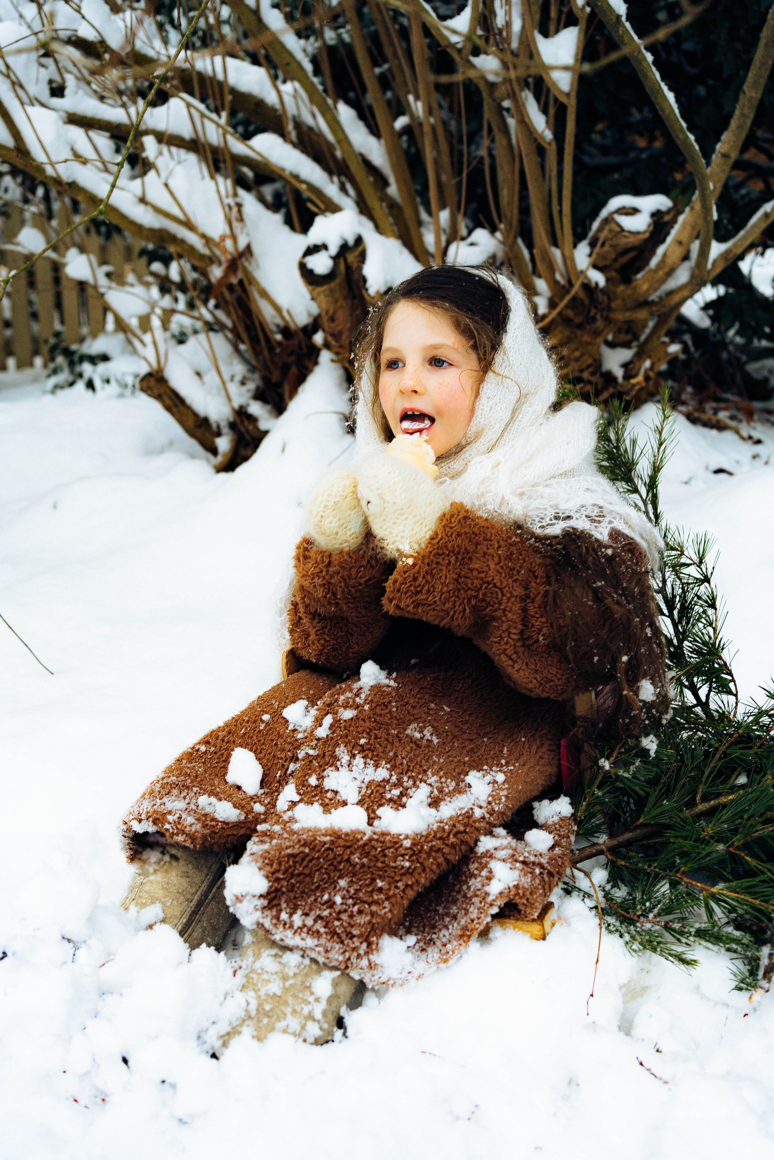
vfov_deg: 54.4
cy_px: 580
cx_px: 387
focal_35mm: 35
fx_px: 1129
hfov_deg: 37.9
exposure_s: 1/100
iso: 400
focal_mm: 35
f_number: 4
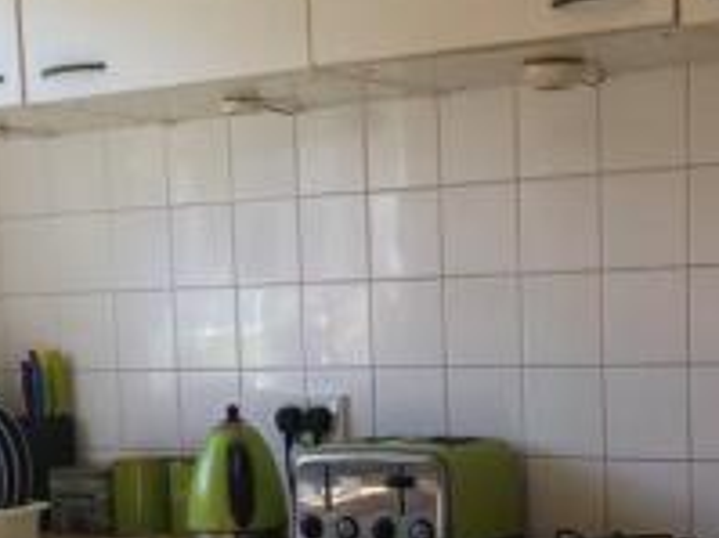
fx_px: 1764
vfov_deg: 17.0
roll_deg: +3.1
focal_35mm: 85
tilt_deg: -6.9
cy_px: 533
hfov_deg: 23.0
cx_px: 450
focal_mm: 4.15
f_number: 2.2
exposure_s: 1/100
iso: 40
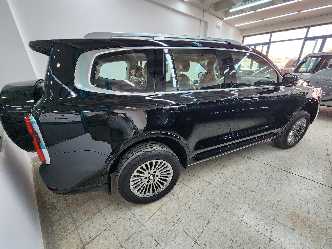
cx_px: 166
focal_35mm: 13
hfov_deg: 106.2
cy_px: 124
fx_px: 125
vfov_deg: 89.9
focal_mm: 2.2
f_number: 2.2
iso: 100
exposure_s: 1/100
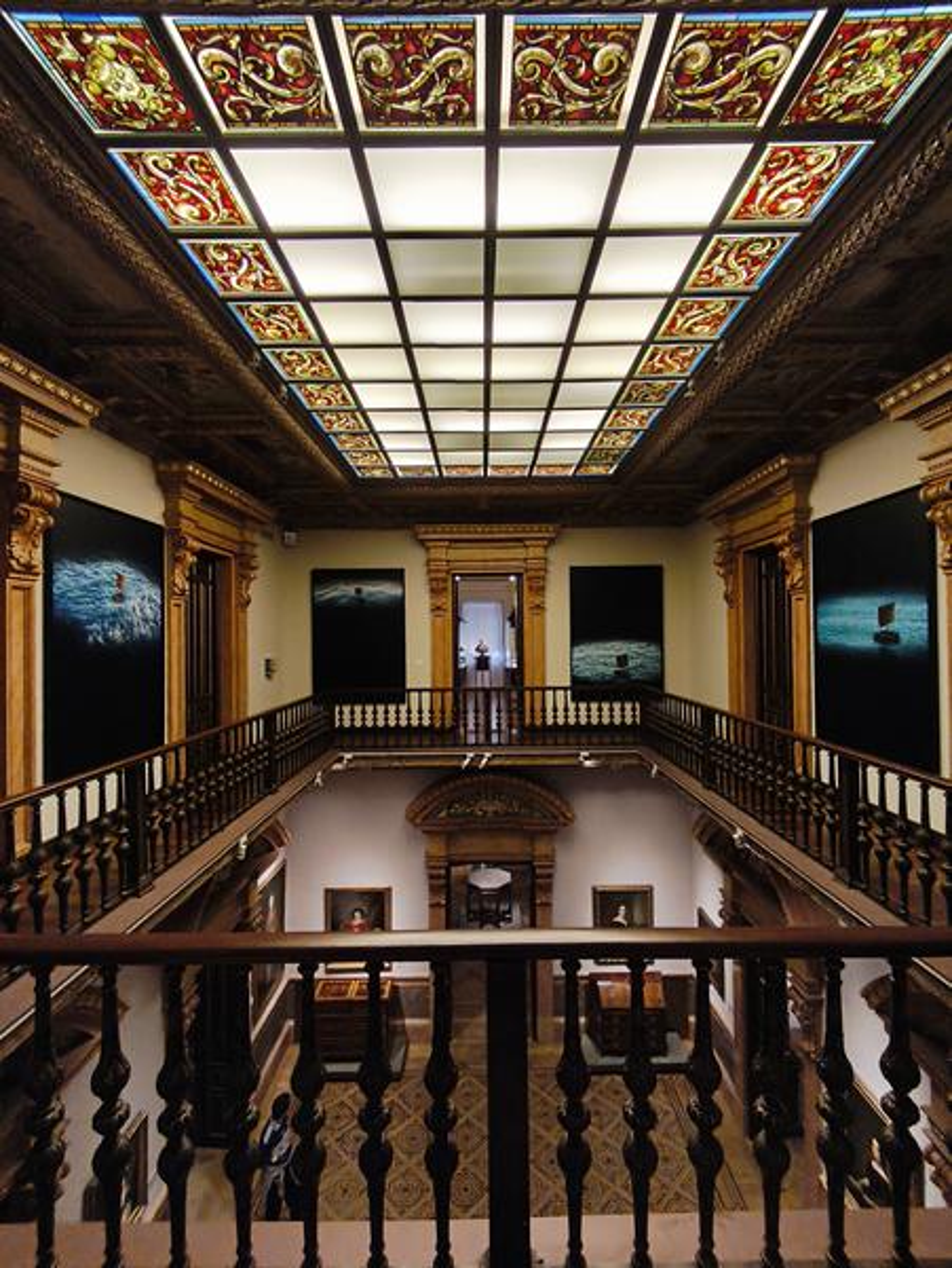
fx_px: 549
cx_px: 476
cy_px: 634
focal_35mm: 15
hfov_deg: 81.8
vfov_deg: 98.1
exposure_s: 1/33.3
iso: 400
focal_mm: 1.65
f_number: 2.2
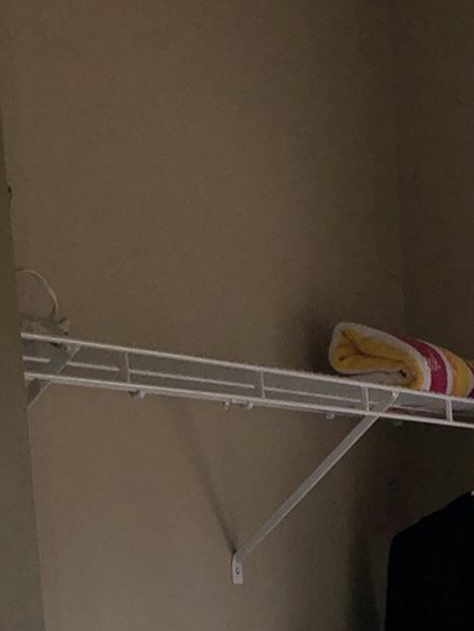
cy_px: 803
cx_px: 725
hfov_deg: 14.7
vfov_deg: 19.5
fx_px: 1696
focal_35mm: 93
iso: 20
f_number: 1.8
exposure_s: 1/294
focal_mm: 3.99
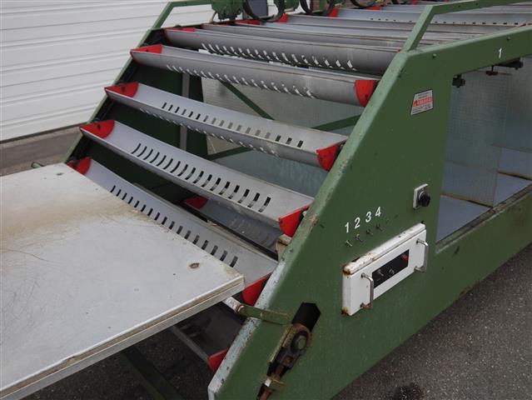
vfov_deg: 41.8
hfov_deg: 53.9
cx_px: 266
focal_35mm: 34
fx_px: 523
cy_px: 200
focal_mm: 17
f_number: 4
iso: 160
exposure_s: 1/100
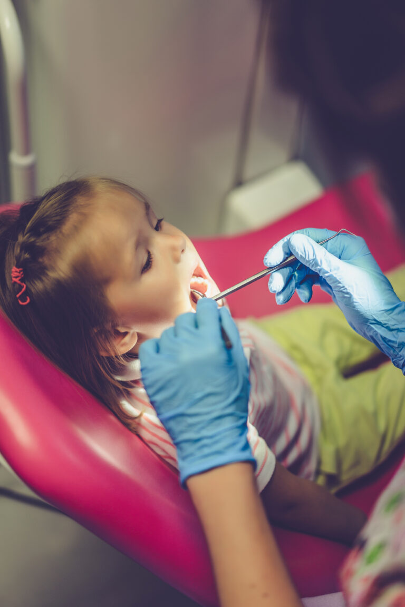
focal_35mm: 55
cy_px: 304
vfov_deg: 36.2
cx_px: 202
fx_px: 928
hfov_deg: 24.6
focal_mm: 55
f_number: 1.8
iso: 100
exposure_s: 1/200
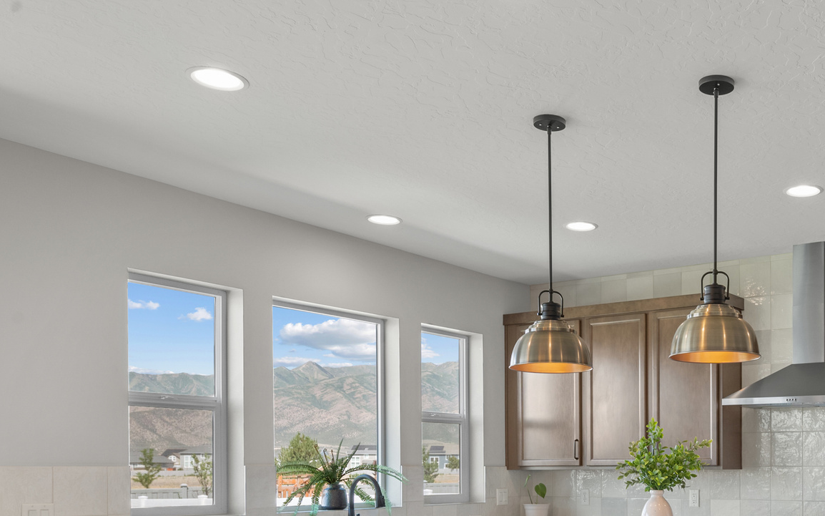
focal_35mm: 38
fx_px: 854
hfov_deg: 47.9
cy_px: 484
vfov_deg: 31.6
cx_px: 691
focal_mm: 21
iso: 500
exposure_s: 1/4
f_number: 8
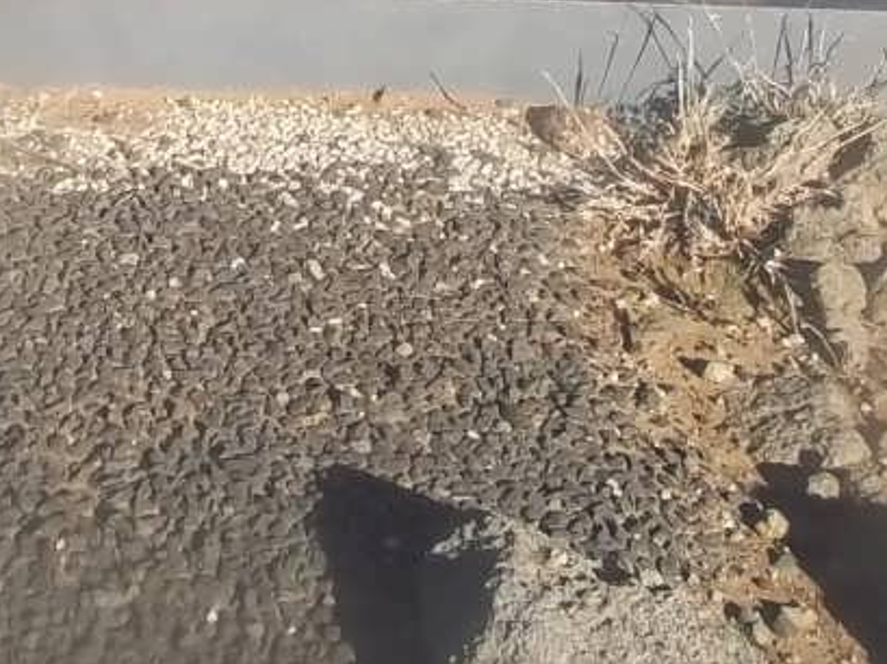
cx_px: 167
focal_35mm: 94
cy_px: -295
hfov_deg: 20.6
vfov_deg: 14.7
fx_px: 2407
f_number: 5.5
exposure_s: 1/400
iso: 80
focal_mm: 5.7
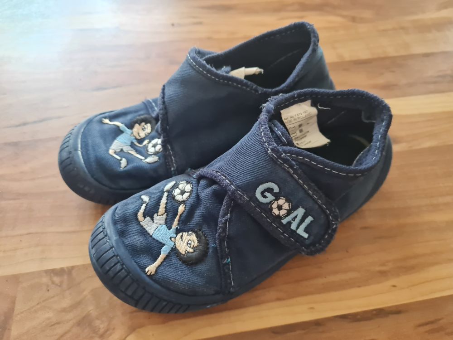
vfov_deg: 53.1
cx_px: 226
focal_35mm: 26
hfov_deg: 67.3
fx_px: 340
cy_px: 170
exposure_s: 1/50
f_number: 1.8
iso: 400
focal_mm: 5.4
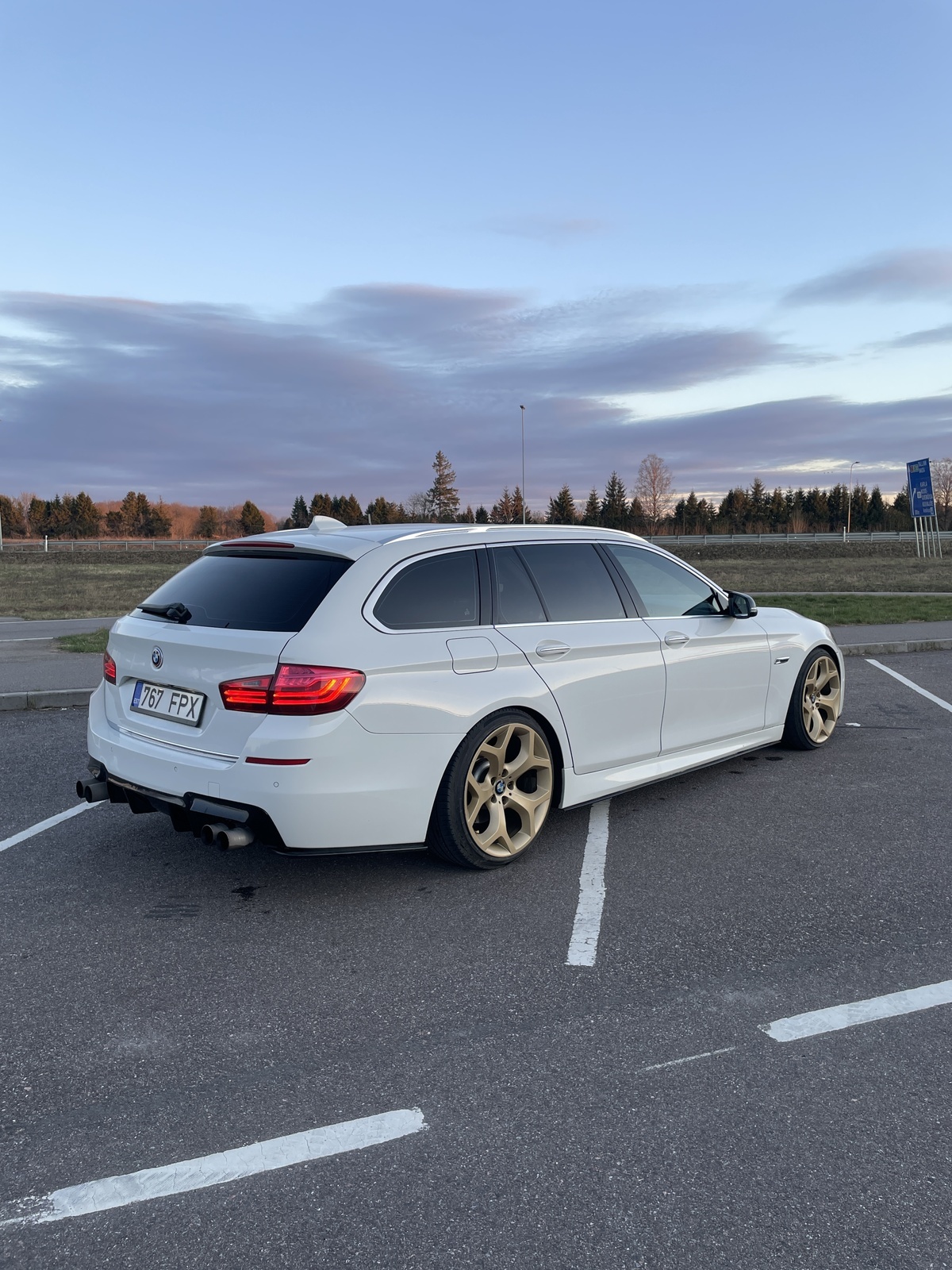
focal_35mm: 26
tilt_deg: -5.8
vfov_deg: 67.3
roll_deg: +0.6
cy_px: 635
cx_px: 476
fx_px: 953
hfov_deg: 53.1
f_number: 1.6
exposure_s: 1/137
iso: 32
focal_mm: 4.2
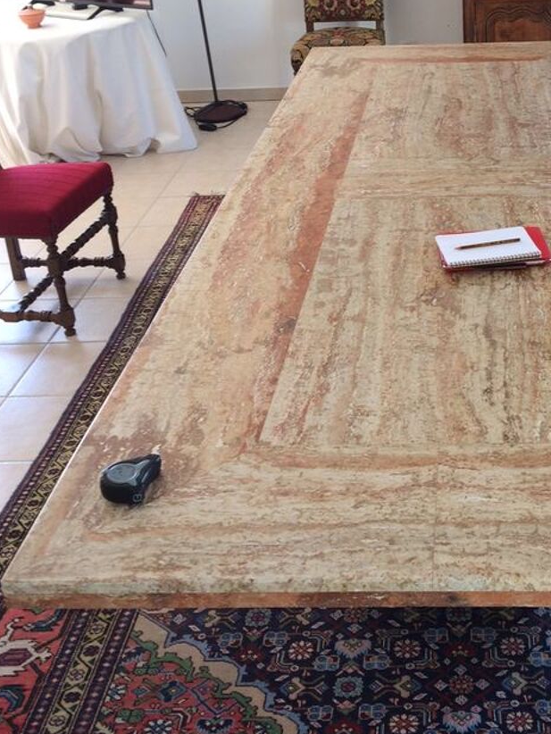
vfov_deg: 39.6
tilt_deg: -25.4
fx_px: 997
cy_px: 207
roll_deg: +3.5
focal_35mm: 47
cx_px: 426
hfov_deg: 30.3
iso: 50
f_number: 2.2
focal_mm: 4.15
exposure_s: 1/100
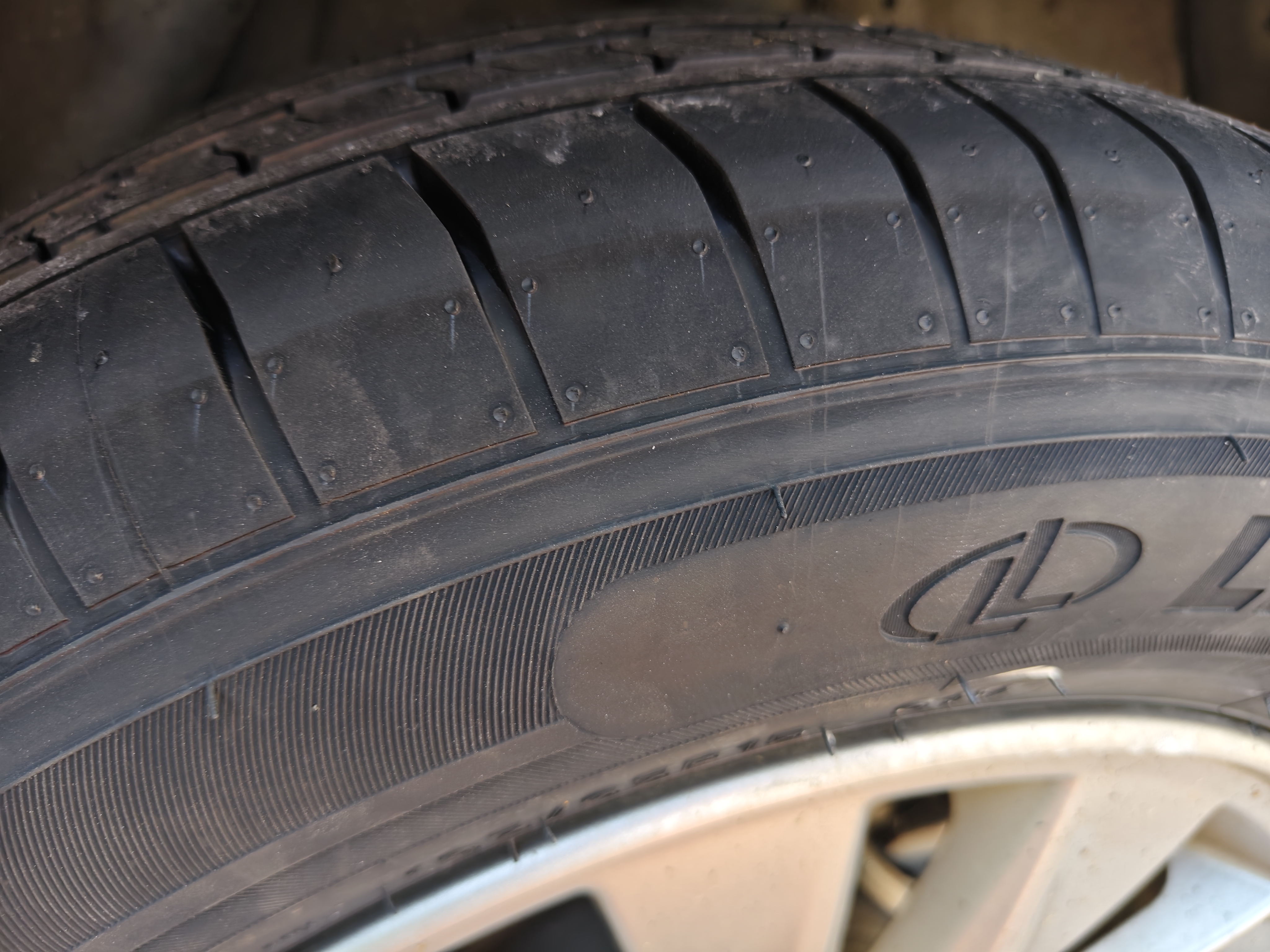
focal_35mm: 23
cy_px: 476
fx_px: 844
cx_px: 635
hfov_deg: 73.9
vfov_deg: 58.9
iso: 80
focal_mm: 5.56
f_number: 1.88
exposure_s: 1/100
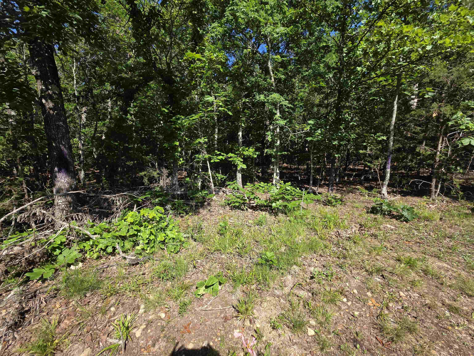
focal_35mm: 13
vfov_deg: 89.9
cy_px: 178
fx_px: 178
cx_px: 237
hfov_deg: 106.2
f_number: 1.9
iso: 40
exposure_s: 1/989
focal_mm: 2.2
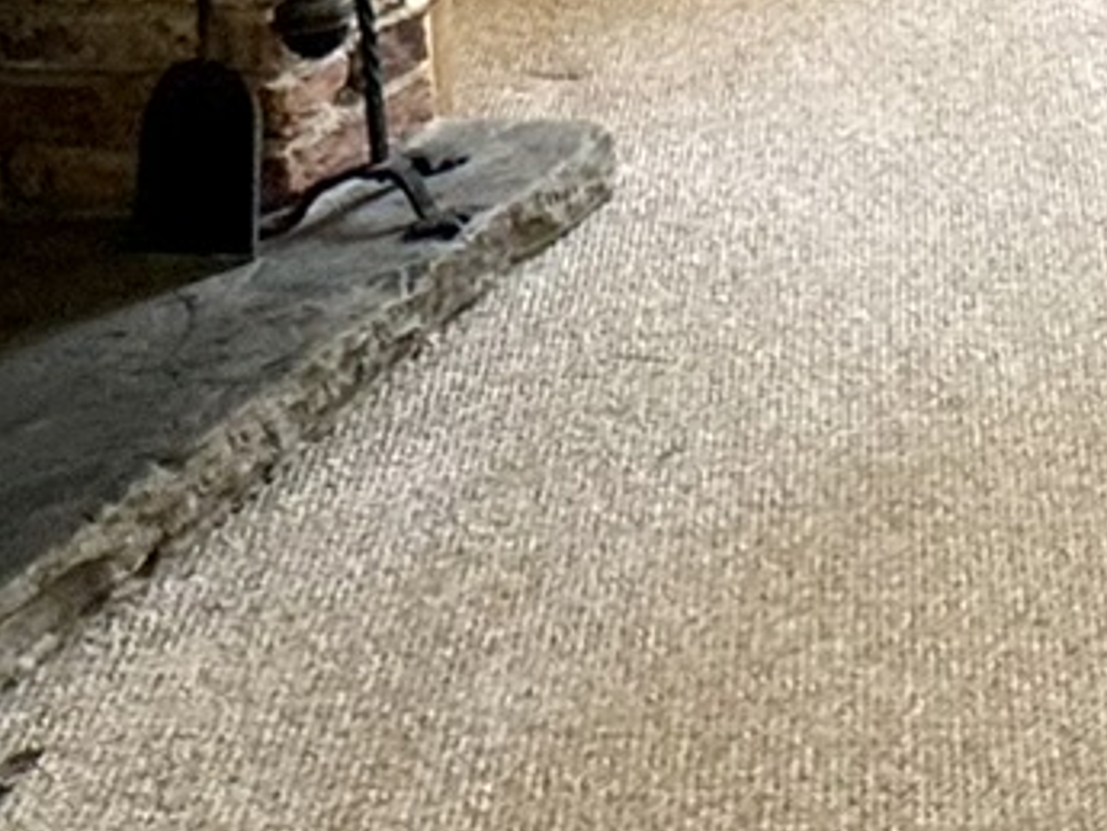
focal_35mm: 83
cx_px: 1996
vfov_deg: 15.6
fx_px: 2655
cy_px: -606
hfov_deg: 18.4
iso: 64
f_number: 2.2
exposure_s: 1/99
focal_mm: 2.22
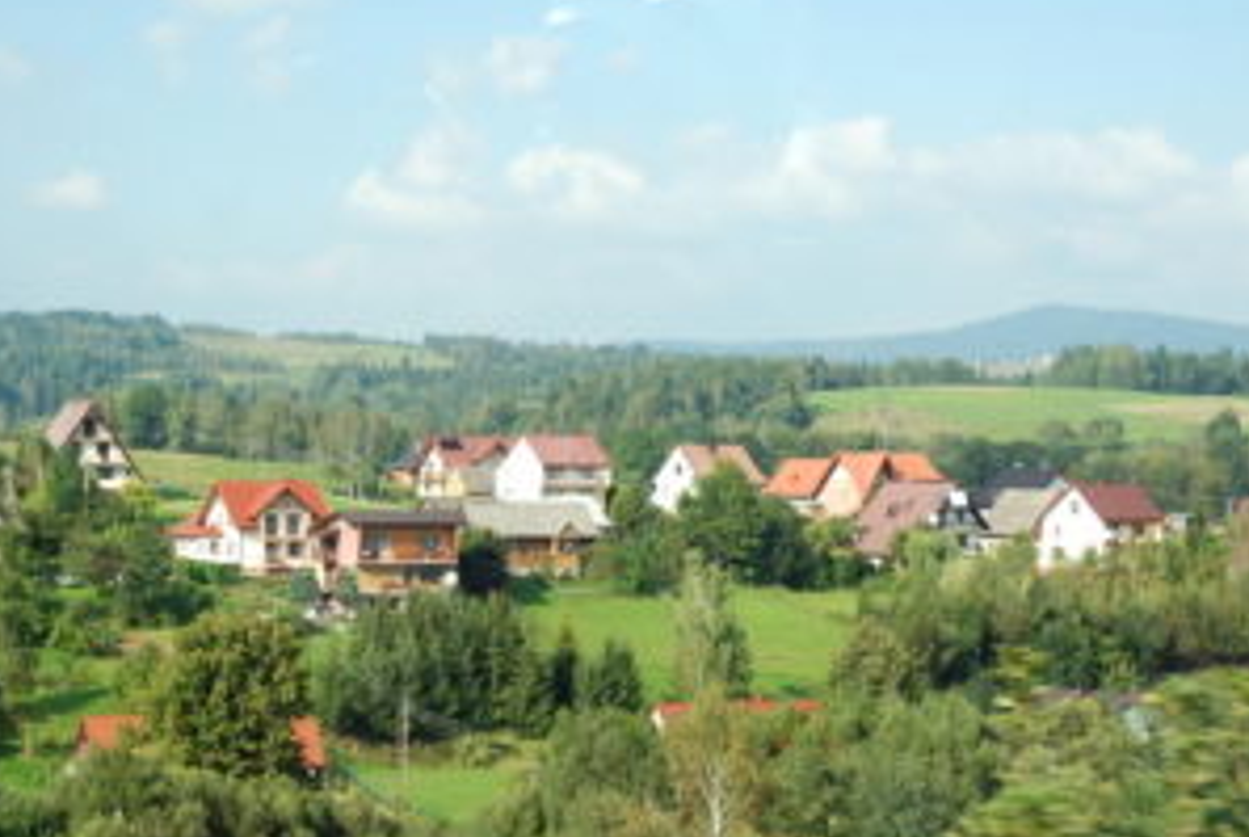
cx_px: 601
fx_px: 2988
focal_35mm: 86
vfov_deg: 15.9
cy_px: 612
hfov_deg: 23.6
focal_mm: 34
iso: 400
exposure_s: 1/250
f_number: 5.6
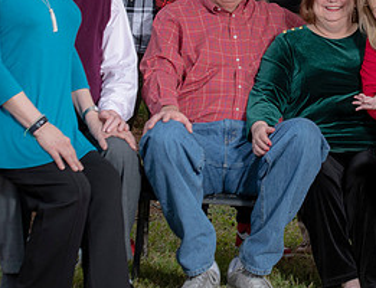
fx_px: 1883
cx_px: 313
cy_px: 32
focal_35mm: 172
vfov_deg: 8.7
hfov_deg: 11.4
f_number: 5.6
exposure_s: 1/200
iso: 320
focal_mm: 70
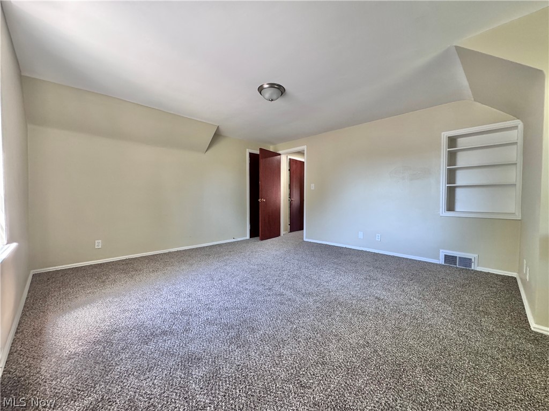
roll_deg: -0.5
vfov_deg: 85.7
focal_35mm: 14
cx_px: 274
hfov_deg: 102.1
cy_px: 206
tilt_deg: -2.3
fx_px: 222
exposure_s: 1/85
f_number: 2.2
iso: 320
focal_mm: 2.22
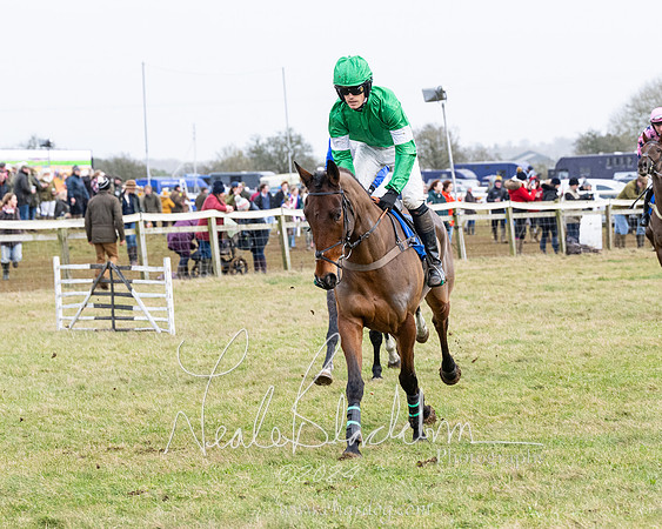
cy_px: 277
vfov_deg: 10.0
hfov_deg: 12.5
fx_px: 3033
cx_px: 394
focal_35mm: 155
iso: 800
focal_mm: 86
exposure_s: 1/1250
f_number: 4
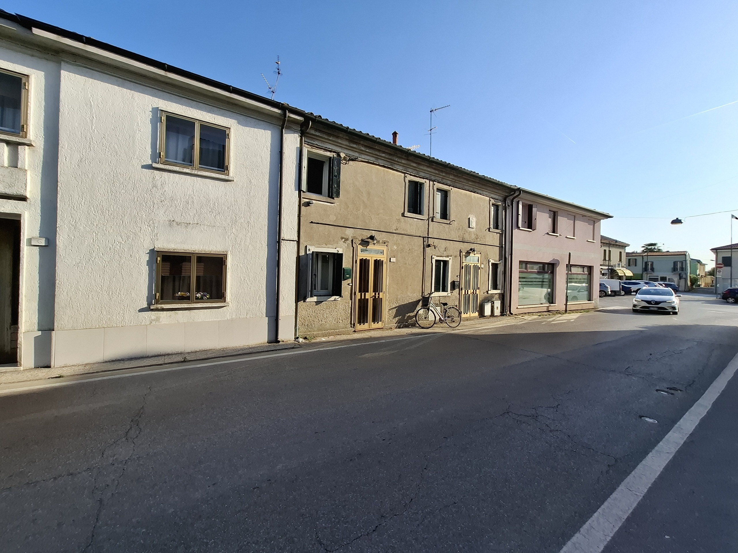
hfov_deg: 106.2
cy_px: 276
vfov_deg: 89.9
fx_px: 277
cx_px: 369
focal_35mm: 13
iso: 40
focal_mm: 1.74
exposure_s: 1/1178
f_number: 2.2
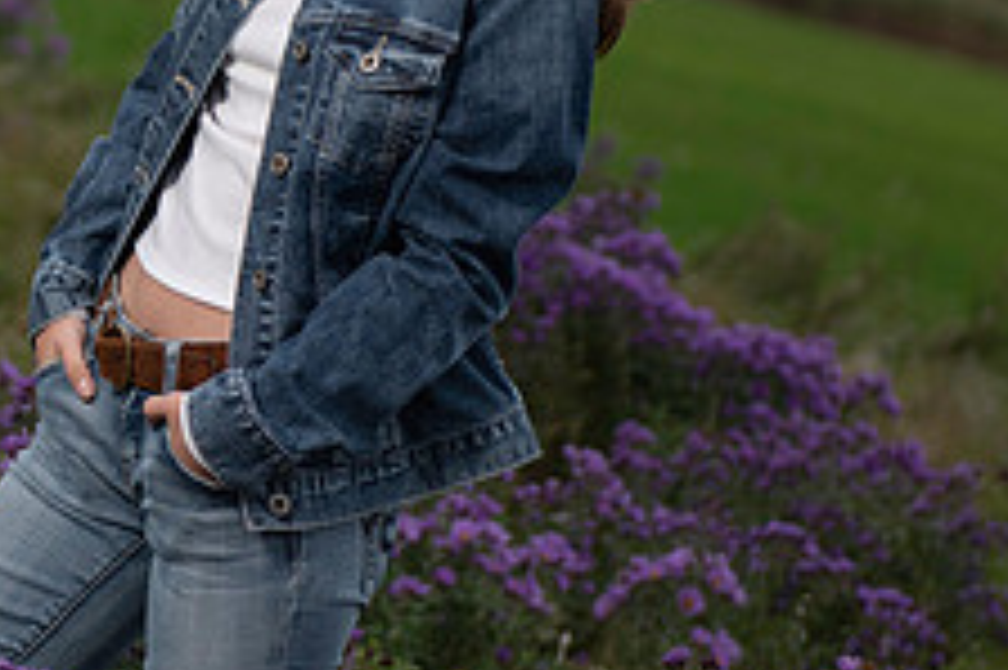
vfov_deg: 5.4
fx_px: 7163
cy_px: 121
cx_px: -116
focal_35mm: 256
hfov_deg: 8.0
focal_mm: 70
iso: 100
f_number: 2.8
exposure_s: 1/800
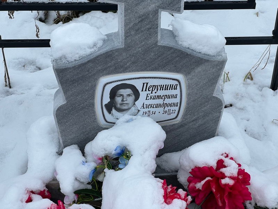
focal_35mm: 77
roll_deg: +0.4
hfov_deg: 25.3
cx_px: 139
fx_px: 618
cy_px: 104
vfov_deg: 19.1
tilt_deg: -39.2
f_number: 2.8
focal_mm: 9
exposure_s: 1/99
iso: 32
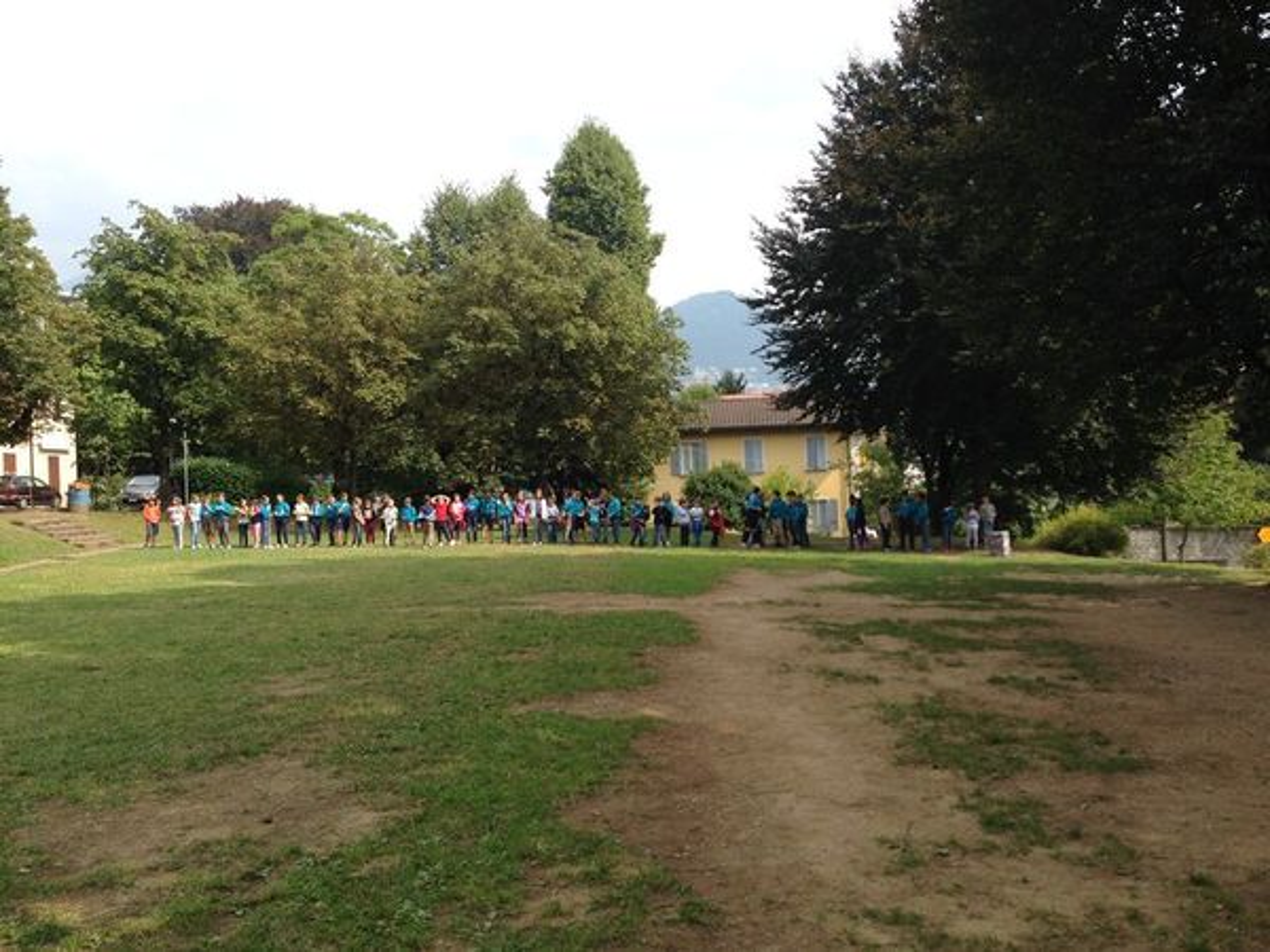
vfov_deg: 42.9
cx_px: 635
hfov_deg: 55.4
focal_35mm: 33
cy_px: 476
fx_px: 1211
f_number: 2.4
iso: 50
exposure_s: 1/847
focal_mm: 4.12
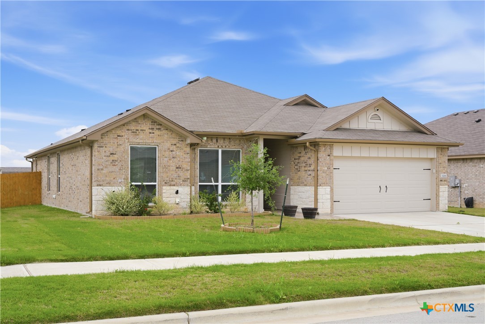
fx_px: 553
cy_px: 162
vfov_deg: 32.7
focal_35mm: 41
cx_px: 242
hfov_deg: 47.4
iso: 640
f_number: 9
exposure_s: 1/250
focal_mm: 41
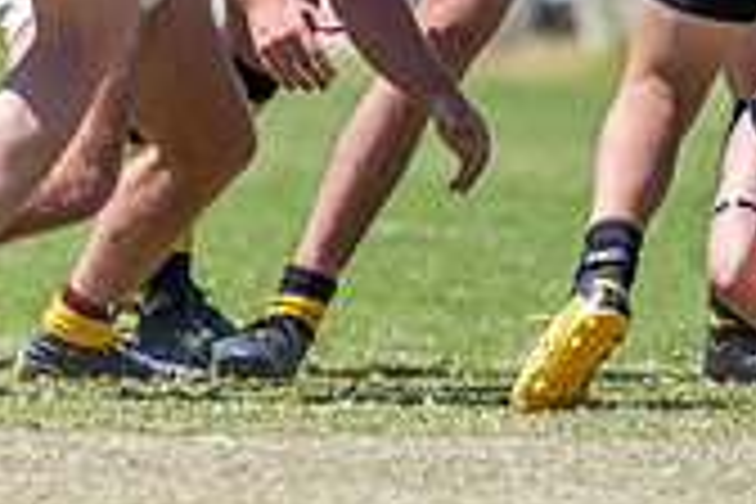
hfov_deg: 0.9
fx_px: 48695
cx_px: 648
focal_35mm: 2319
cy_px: -108
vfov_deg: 0.6
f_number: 6.3
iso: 800
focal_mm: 460
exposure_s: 1/2500
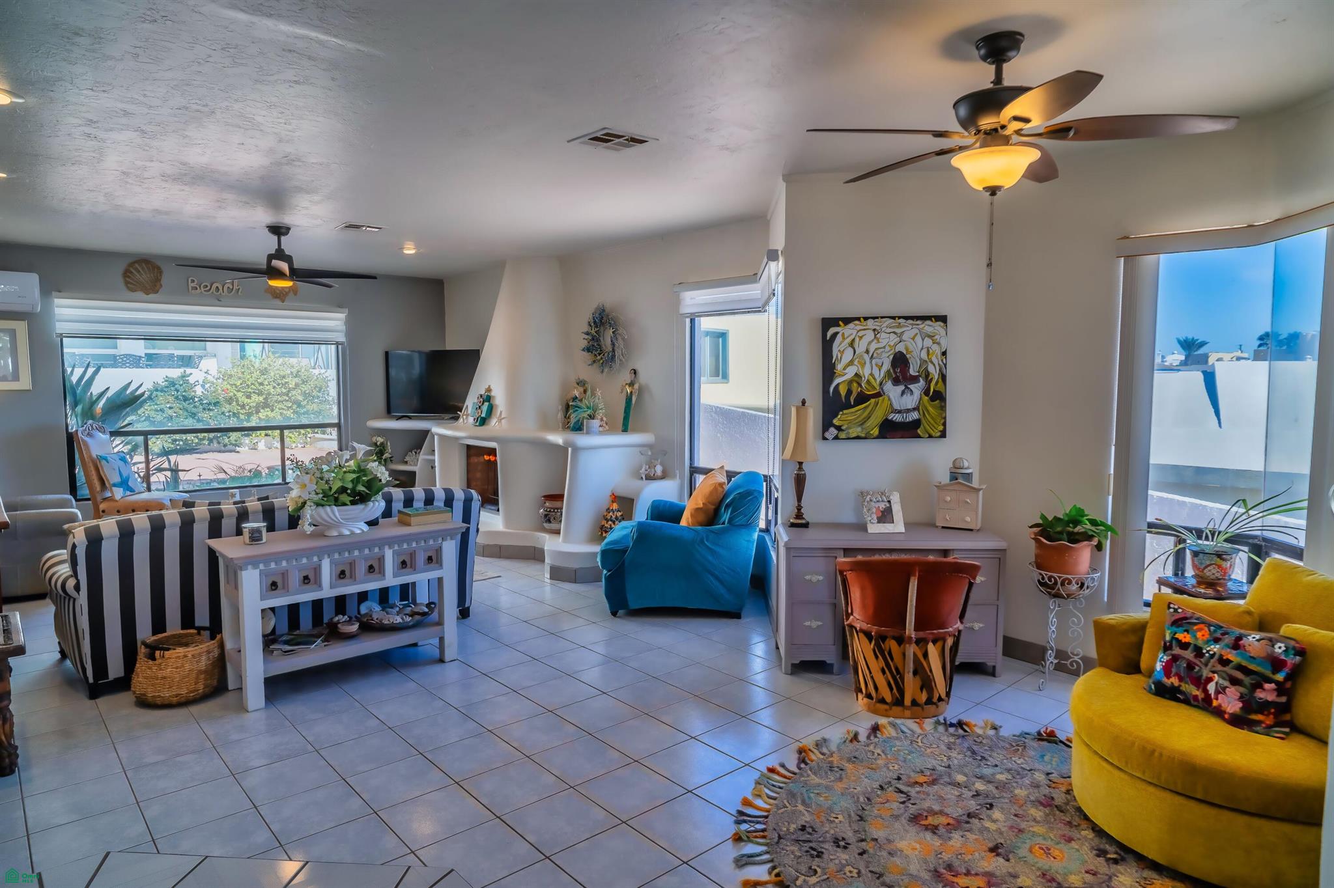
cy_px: 444
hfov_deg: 84.0
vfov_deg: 61.9
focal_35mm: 20
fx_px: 741
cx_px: 667
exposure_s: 1/2500
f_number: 5.6
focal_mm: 20
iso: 200
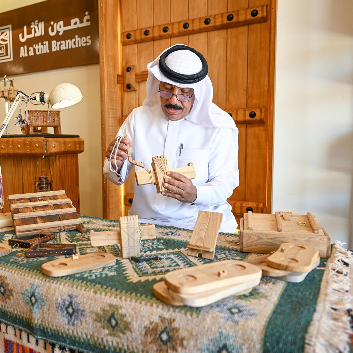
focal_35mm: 31
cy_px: 177
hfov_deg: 51.8
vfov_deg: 52.5
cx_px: 127
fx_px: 358
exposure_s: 1/400
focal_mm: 24
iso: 640
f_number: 2.8
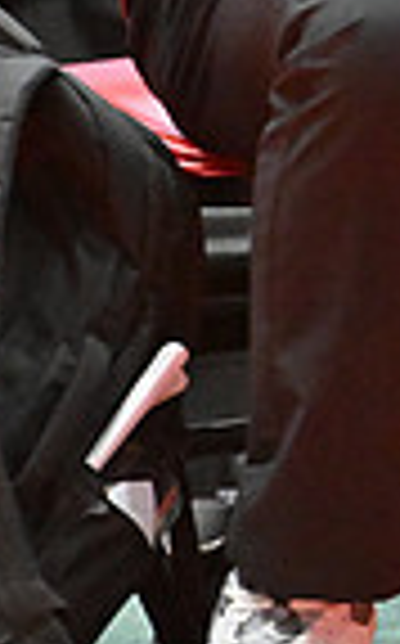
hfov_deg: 1.6
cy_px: -119
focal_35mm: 828
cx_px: 1272
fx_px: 14486
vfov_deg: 2.5
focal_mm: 200
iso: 6400
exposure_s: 1/800
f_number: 2.8
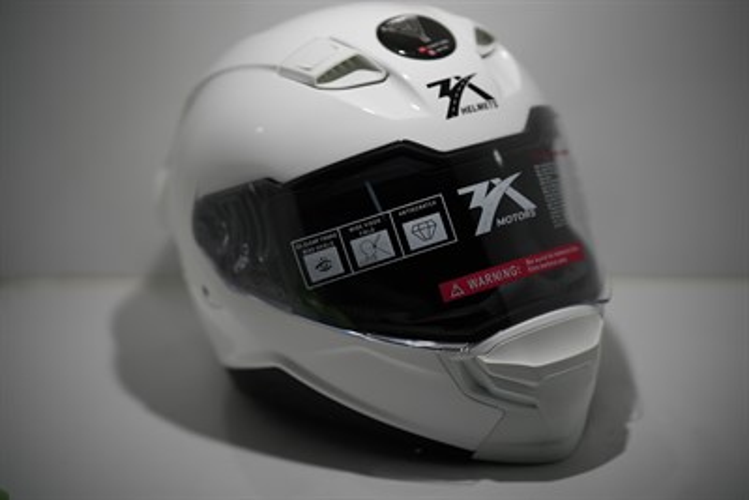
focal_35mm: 85
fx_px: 1769
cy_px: 250
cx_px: 374
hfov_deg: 23.9
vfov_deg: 16.1
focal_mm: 85
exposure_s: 1/3200
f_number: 1.4
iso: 80
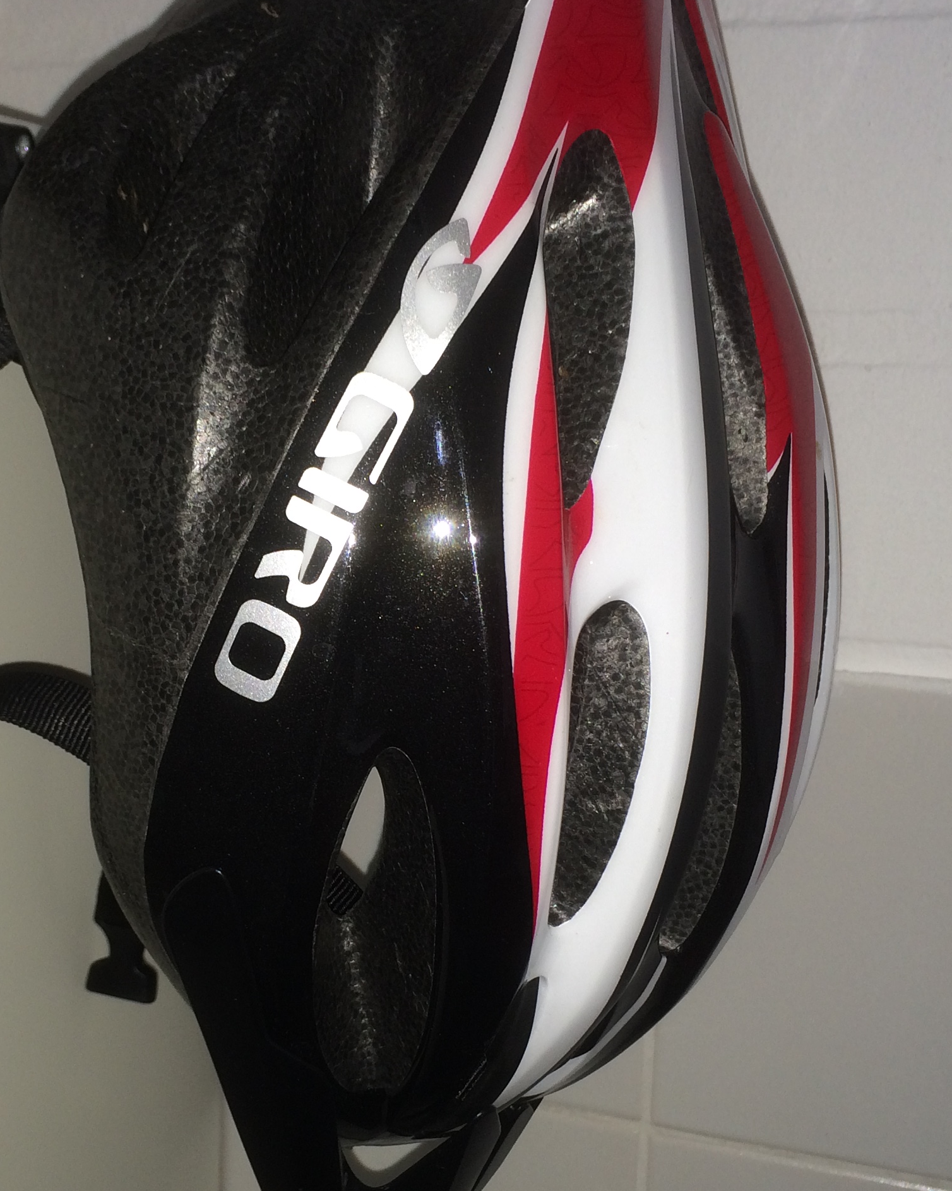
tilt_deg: -10.2
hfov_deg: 30.5
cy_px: 667
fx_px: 1726
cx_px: 280
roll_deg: -0.6
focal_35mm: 49
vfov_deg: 38.0
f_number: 2.2
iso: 32
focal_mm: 4.15
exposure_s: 1/45
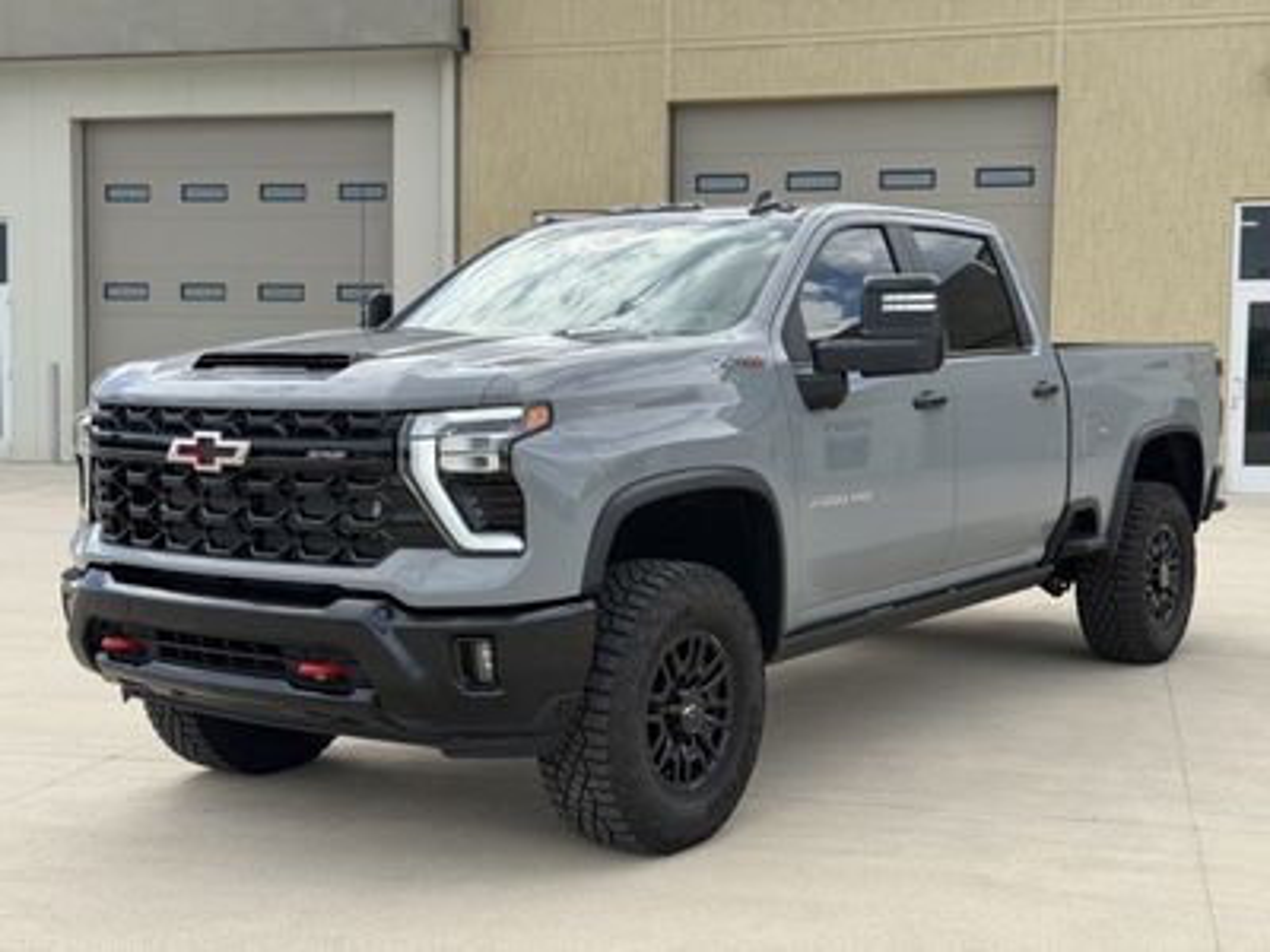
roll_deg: -0.5
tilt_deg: -3.2
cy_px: 476
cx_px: 635
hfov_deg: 39.7
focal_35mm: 48
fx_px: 1761
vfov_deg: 30.3
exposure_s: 1/2088
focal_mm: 6.76
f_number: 1.78
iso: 100
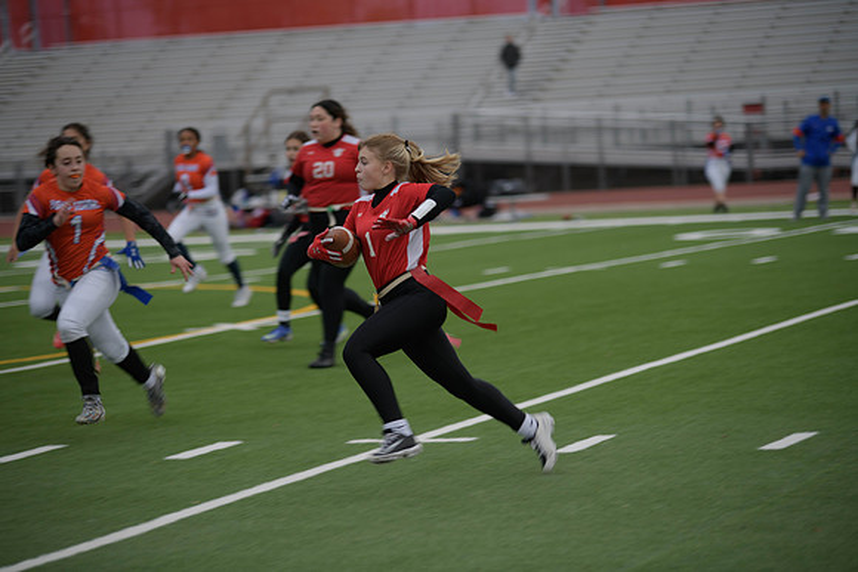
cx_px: 429
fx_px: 3337
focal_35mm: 140
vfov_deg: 9.8
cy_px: 286
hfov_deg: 14.7
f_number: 2.8
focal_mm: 140
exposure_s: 1/200
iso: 200
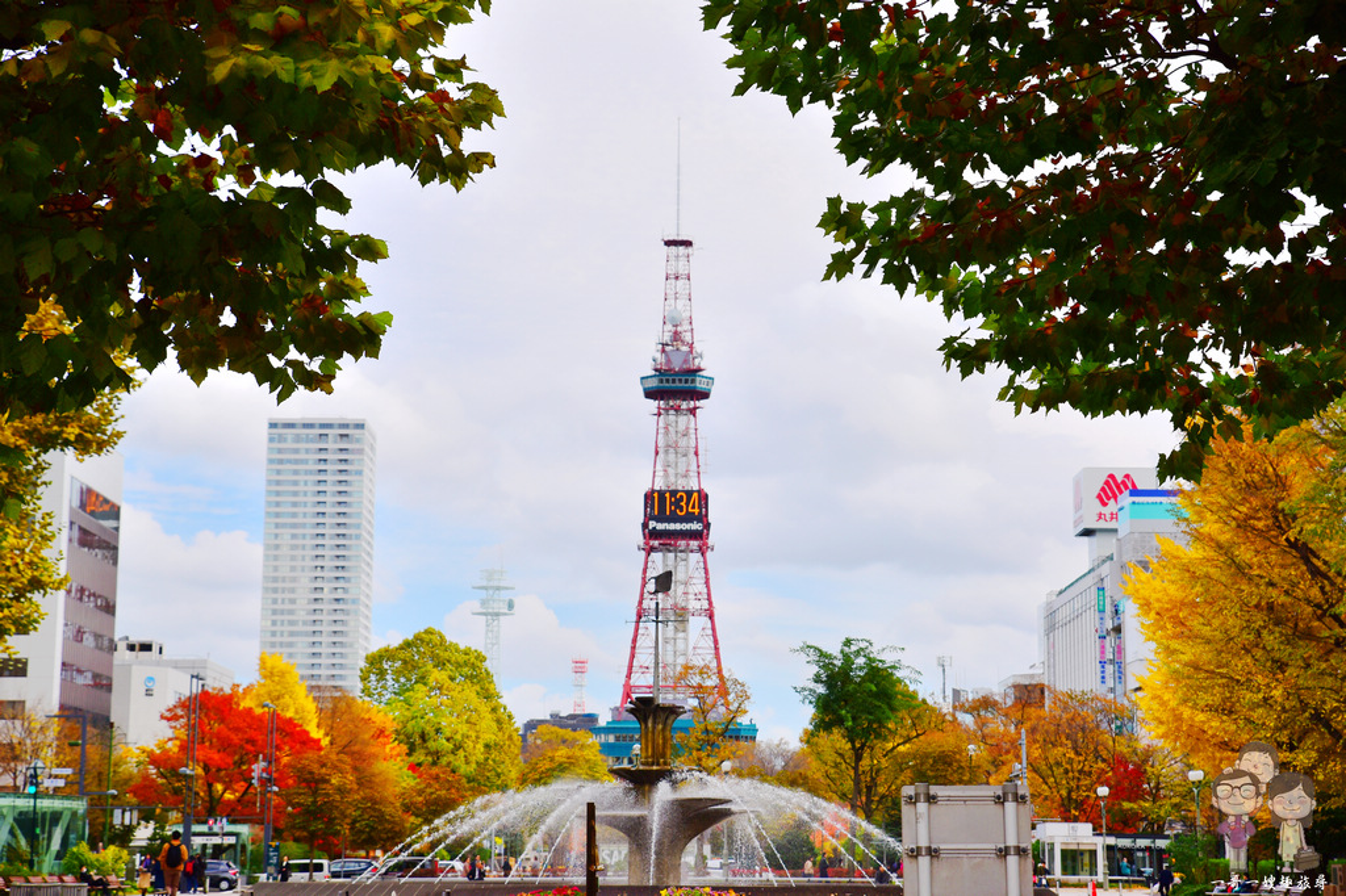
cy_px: 448
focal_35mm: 70
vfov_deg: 19.4
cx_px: 673
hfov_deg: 28.9
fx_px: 2616
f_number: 5.6
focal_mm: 70
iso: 200
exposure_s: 1/640
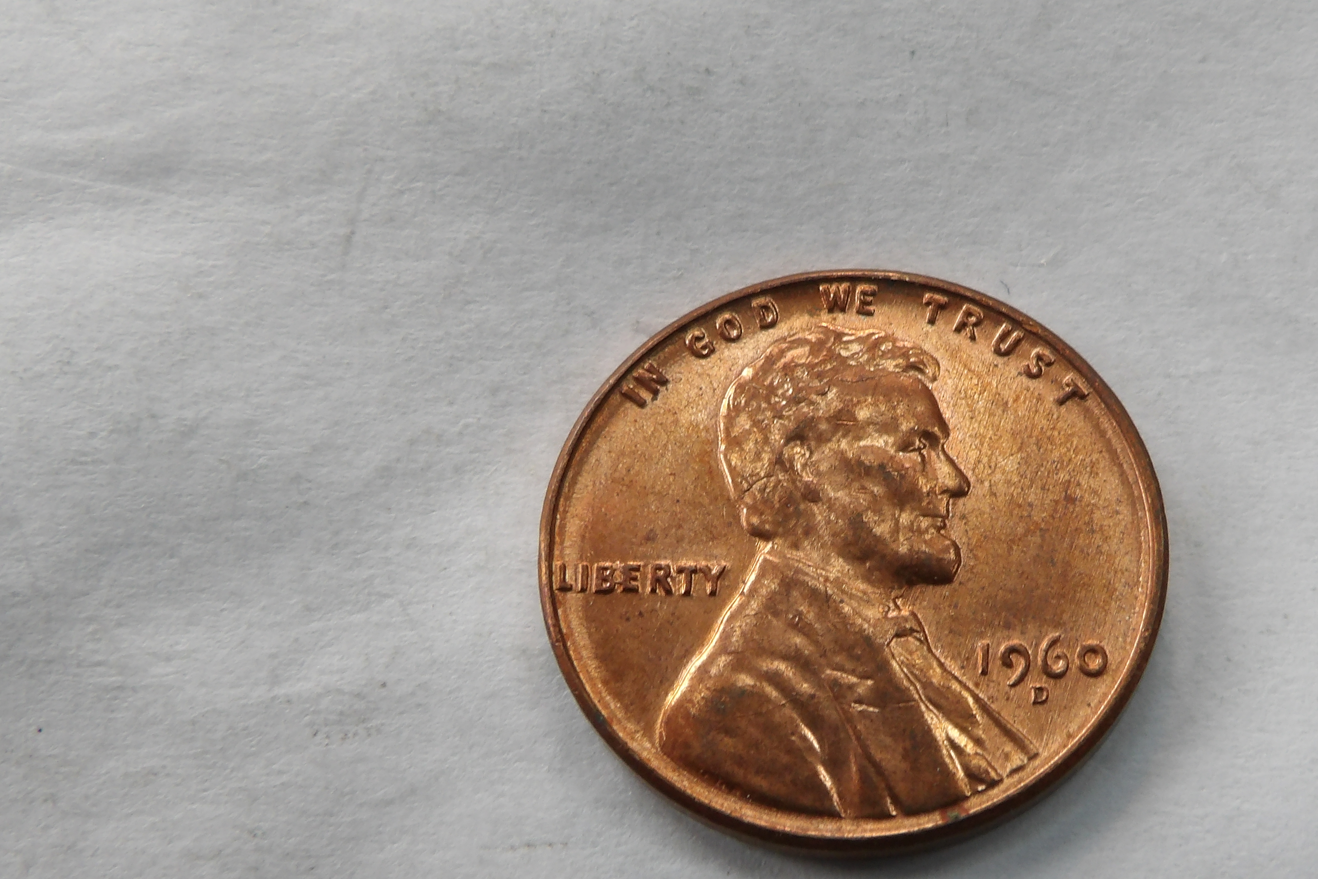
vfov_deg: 23.3
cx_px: 863
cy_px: 552
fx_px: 2123
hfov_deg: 34.2
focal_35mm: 58
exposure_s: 1/34
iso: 100
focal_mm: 6.2
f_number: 4.5
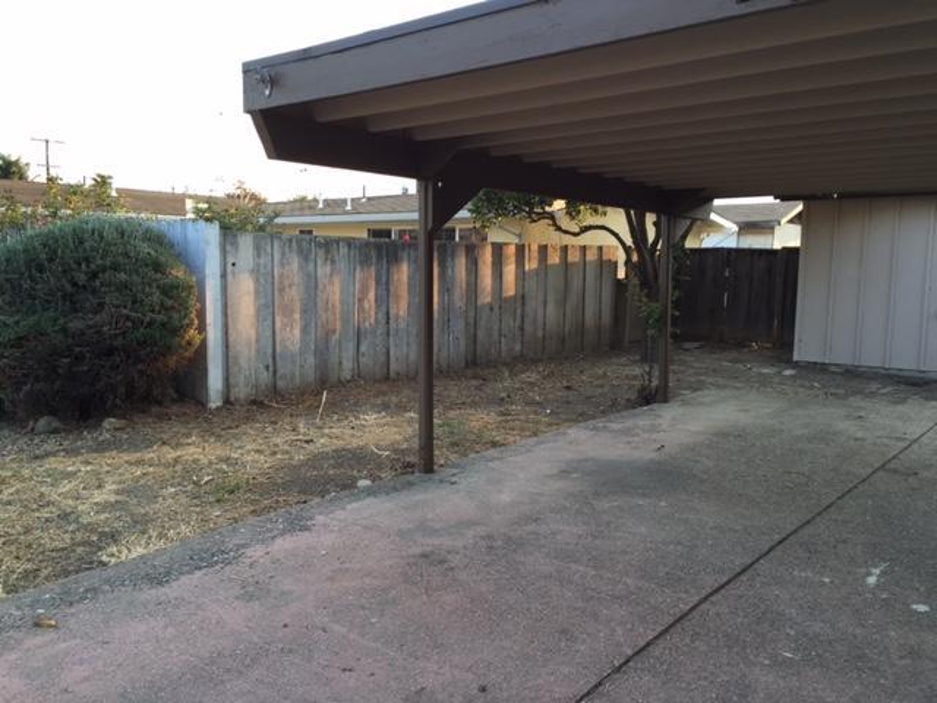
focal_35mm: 29
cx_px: 468
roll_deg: -2.1
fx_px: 785
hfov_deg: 61.7
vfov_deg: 48.2
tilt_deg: -7.0
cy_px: 352
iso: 32
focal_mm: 4.15
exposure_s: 1/120
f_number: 2.2
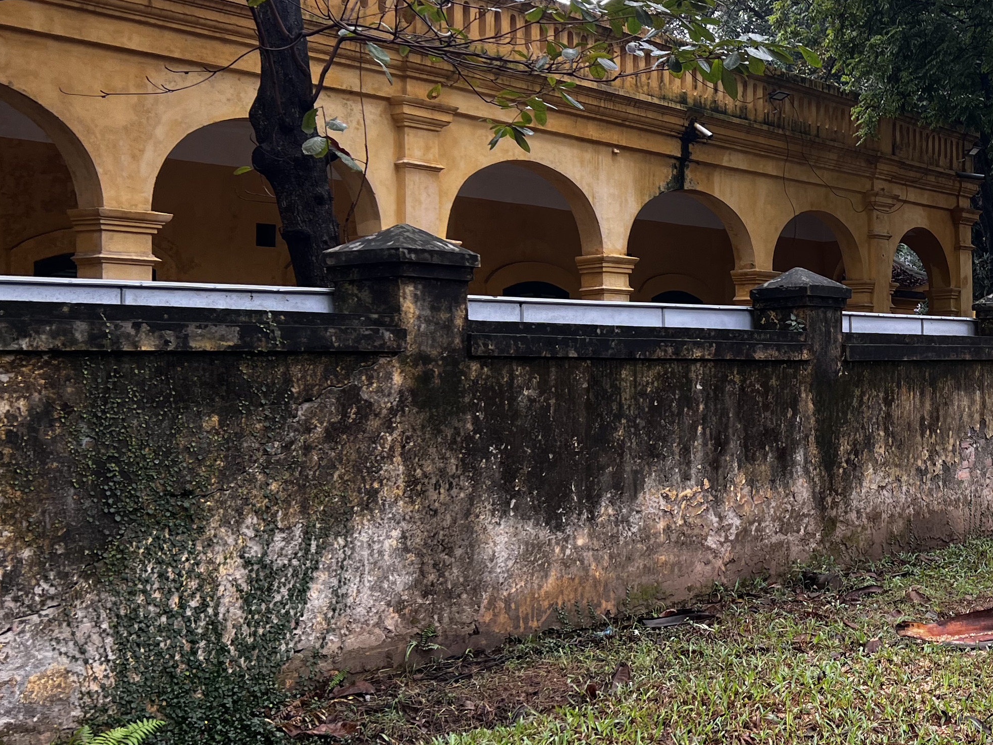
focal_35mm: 53
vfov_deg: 27.5
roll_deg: +1.1
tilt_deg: +2.7
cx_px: 943
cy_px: 321
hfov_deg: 33.7
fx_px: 1521
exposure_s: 1/166
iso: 50
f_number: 1.5
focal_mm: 5.7
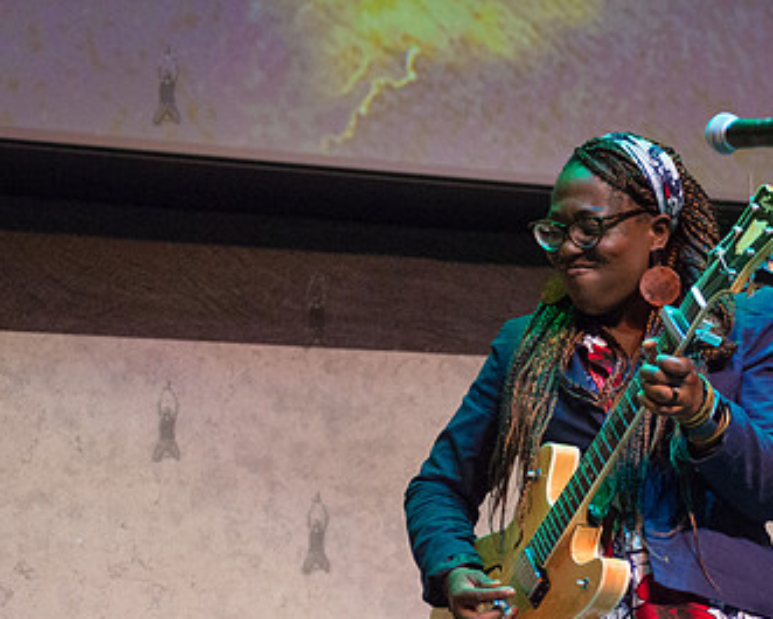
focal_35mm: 139
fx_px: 3181
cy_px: 348
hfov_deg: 13.7
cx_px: 669
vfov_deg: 11.1
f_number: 2.8
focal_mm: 70
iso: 3200
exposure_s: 1/500
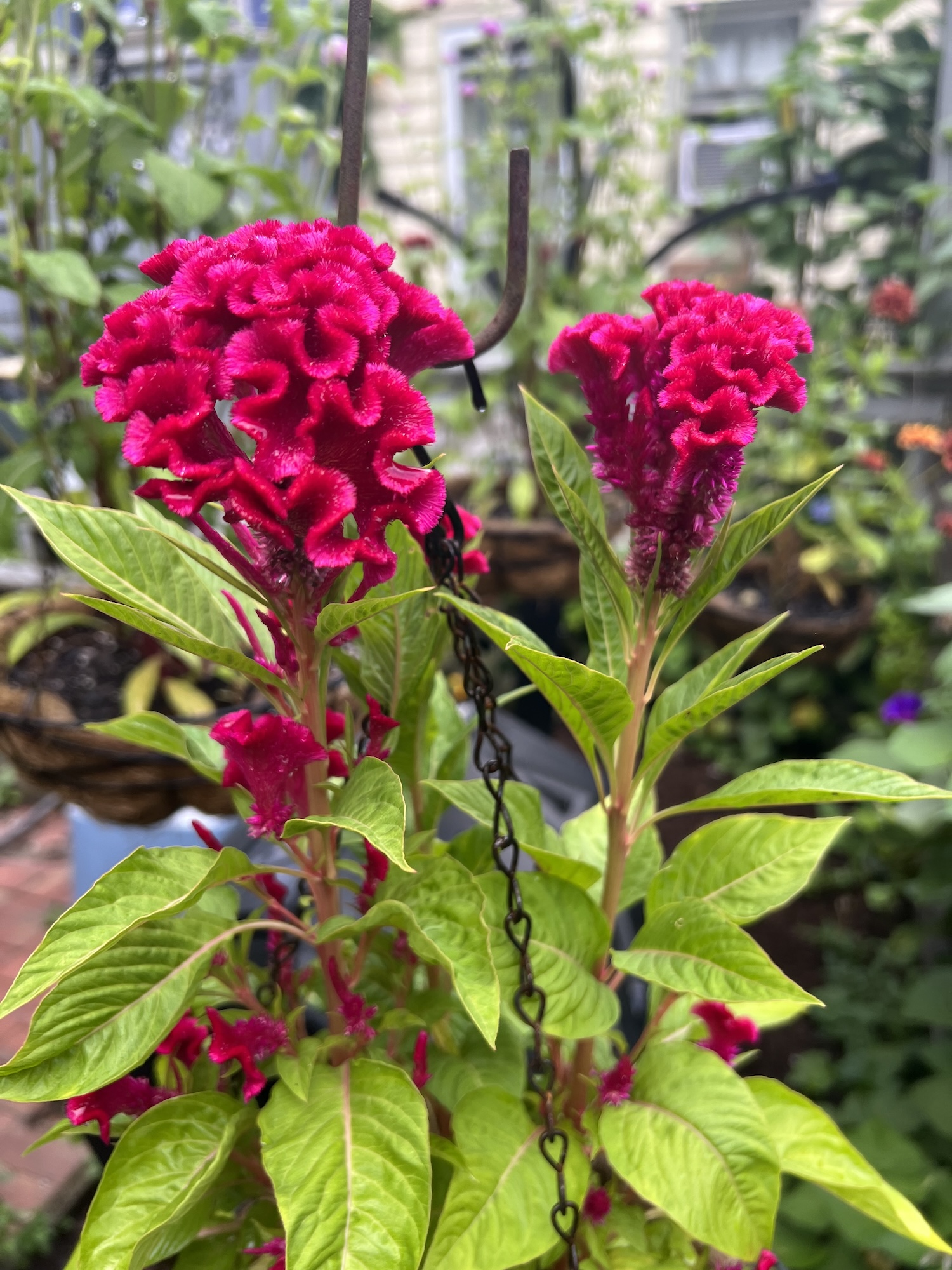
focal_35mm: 26
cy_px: 635
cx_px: 476
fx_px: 953
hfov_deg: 53.1
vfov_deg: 67.3
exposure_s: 1/290
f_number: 1.5
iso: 40
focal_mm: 5.7
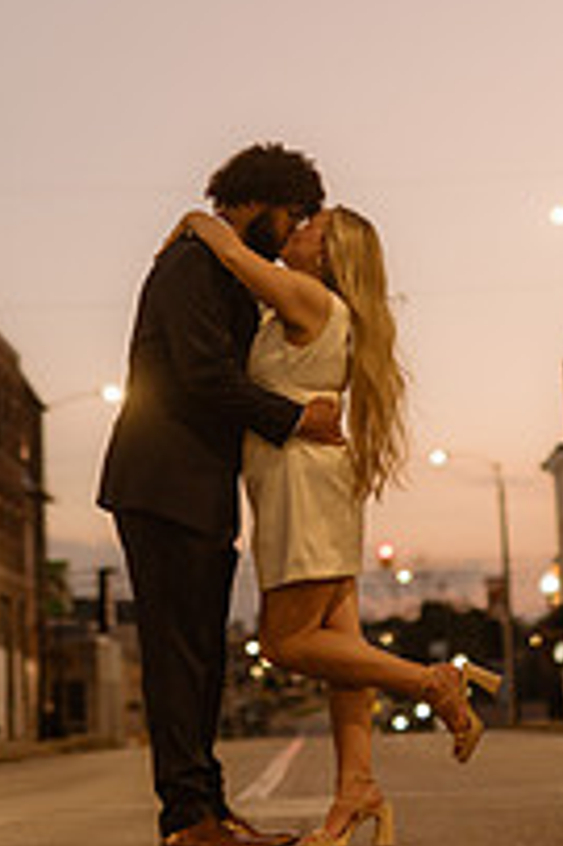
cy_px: 263
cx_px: 279
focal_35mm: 111
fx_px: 2608
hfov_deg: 12.3
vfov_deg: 18.4
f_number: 1.4
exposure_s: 1/320
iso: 1000
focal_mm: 50
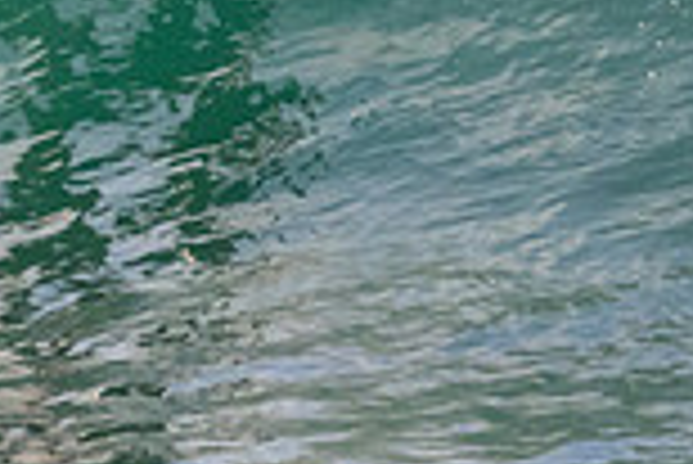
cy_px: -496
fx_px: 75664
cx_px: -323
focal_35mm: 3927
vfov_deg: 0.4
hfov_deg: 0.5
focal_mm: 800
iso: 5600
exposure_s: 1/1600
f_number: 11
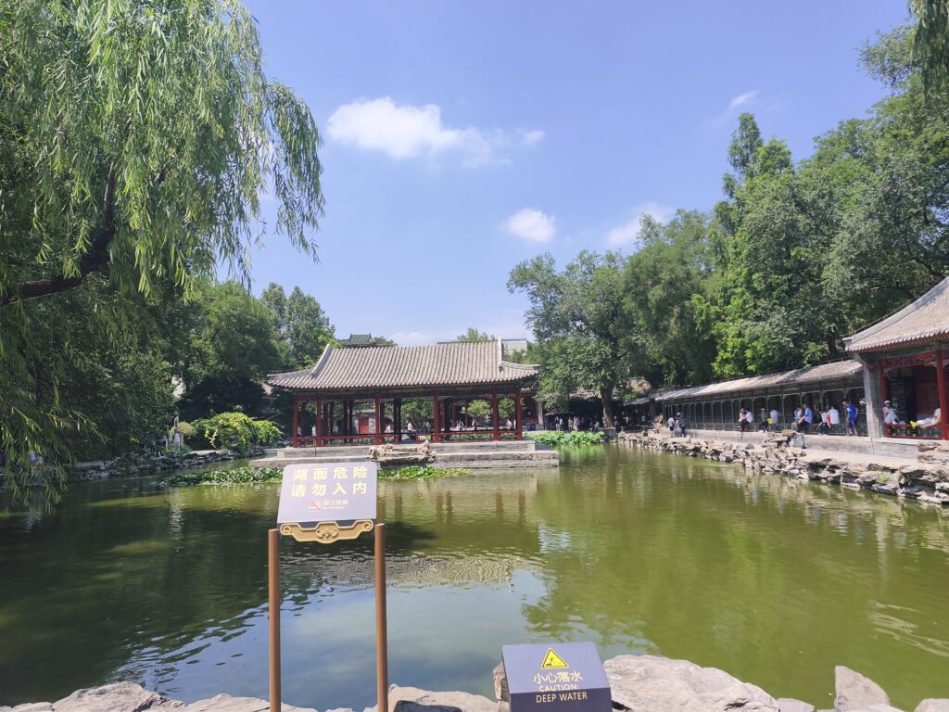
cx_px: 474
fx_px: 631
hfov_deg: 73.9
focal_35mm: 23
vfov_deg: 58.9
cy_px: 356
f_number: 1.65
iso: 50
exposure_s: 1/712
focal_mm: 6.14
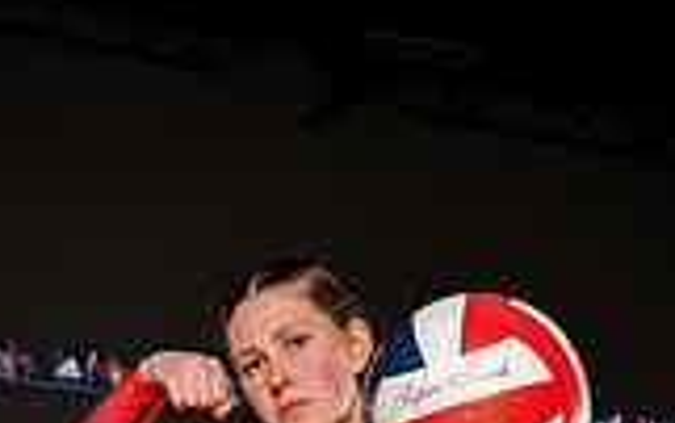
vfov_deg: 10.4
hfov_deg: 18.3
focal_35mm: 114
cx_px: 323
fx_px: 2099
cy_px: 913
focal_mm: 40
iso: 1000
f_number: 7.1
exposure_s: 1/320
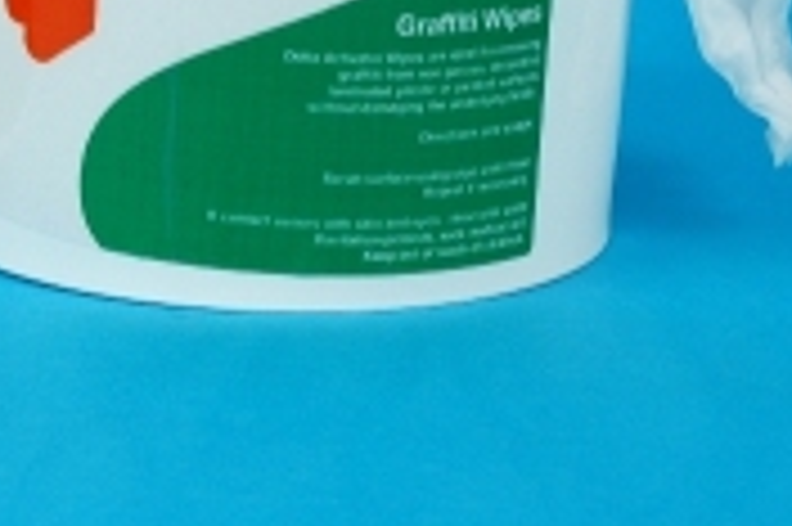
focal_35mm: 175
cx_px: -198
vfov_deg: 7.8
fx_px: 3846
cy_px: -106
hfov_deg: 11.5
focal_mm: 40
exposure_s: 1/250
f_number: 9
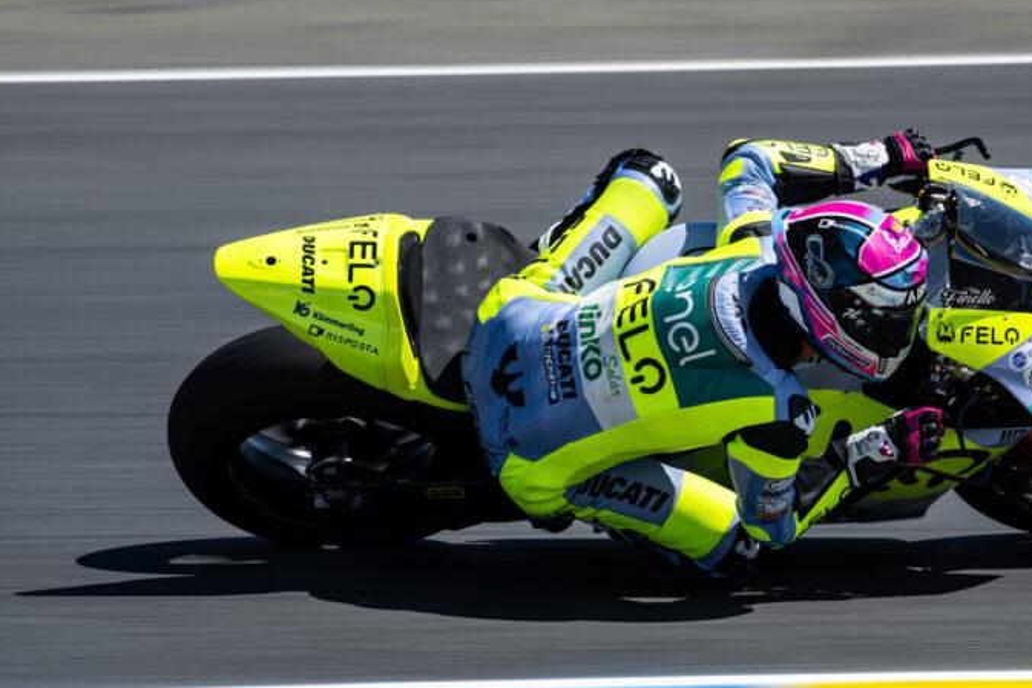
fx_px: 17461
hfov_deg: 3.4
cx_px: 624
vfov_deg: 2.3
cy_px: 414
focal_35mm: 609
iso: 50
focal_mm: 400
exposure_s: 1/160
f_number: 9
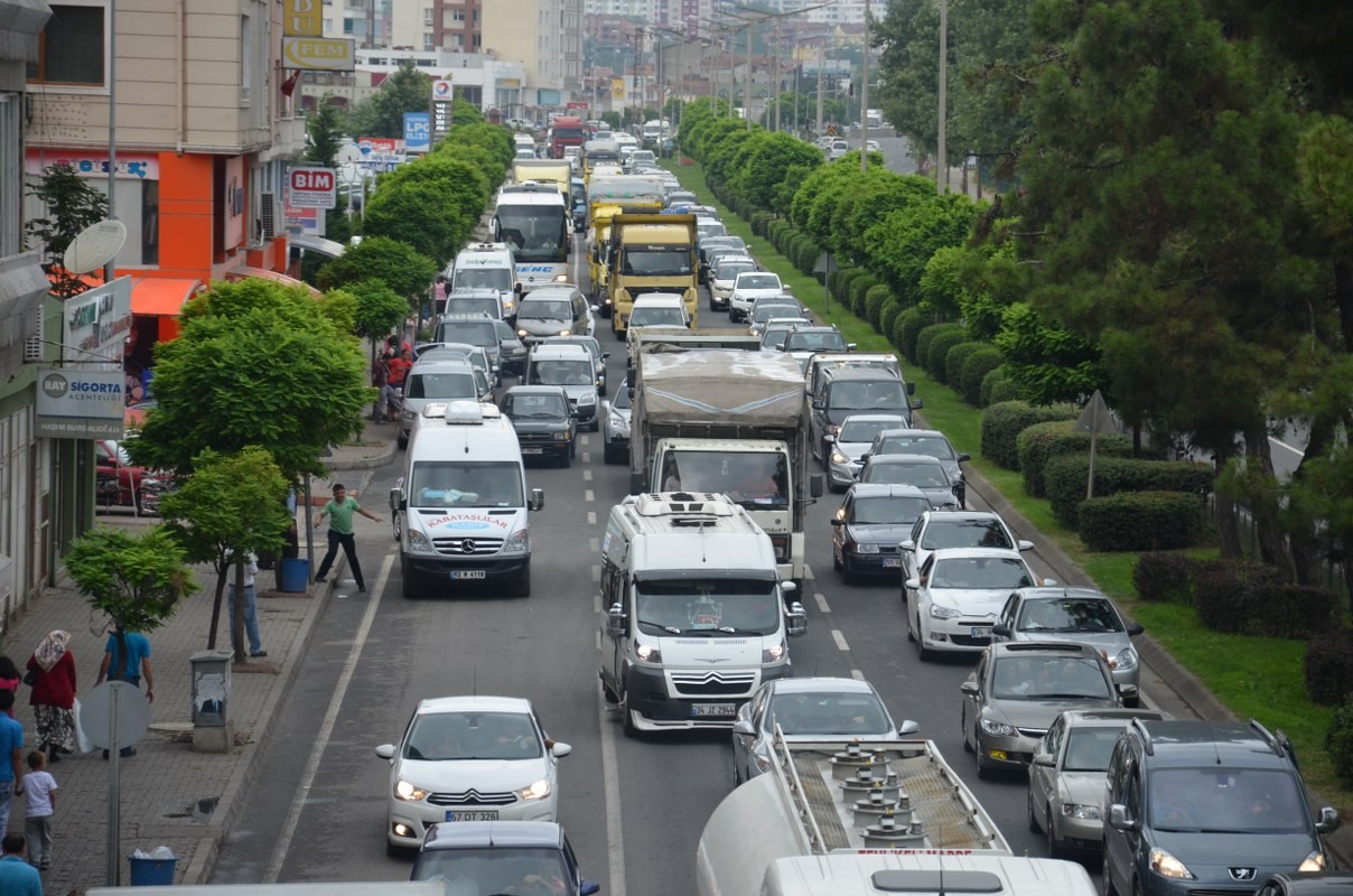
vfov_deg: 8.7
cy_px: 448
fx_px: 5907
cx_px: 676
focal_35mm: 158
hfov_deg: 13.1
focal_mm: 105
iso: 200
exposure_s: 1/160
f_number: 6.3
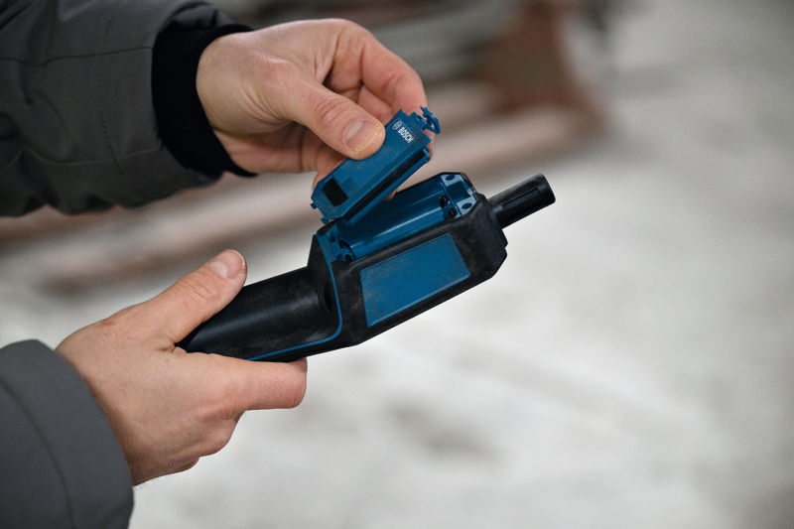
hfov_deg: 28.8
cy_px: 264
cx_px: 397
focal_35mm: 70
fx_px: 1543
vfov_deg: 19.4
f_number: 2.8
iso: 3200
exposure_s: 1/160
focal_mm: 70
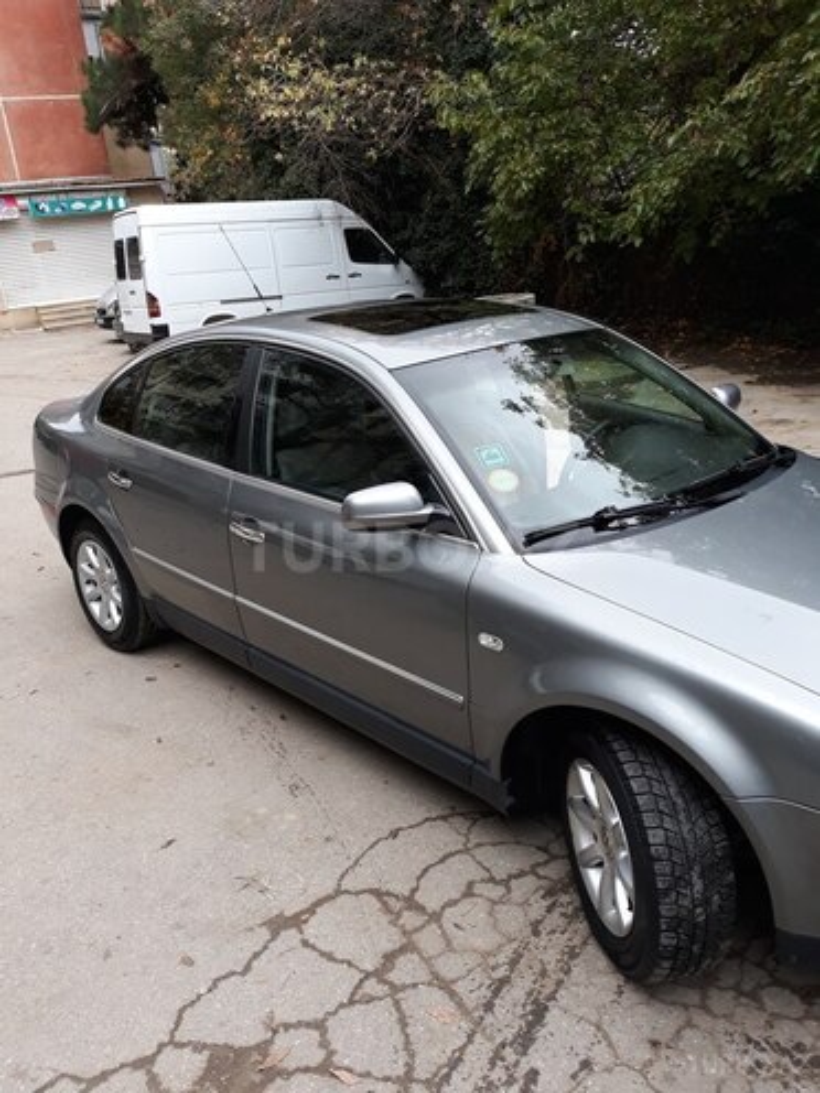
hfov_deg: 51.4
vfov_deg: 65.3
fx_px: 853
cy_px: 546
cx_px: 410
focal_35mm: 27
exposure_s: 1/108
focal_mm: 3.71
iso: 40
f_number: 1.7
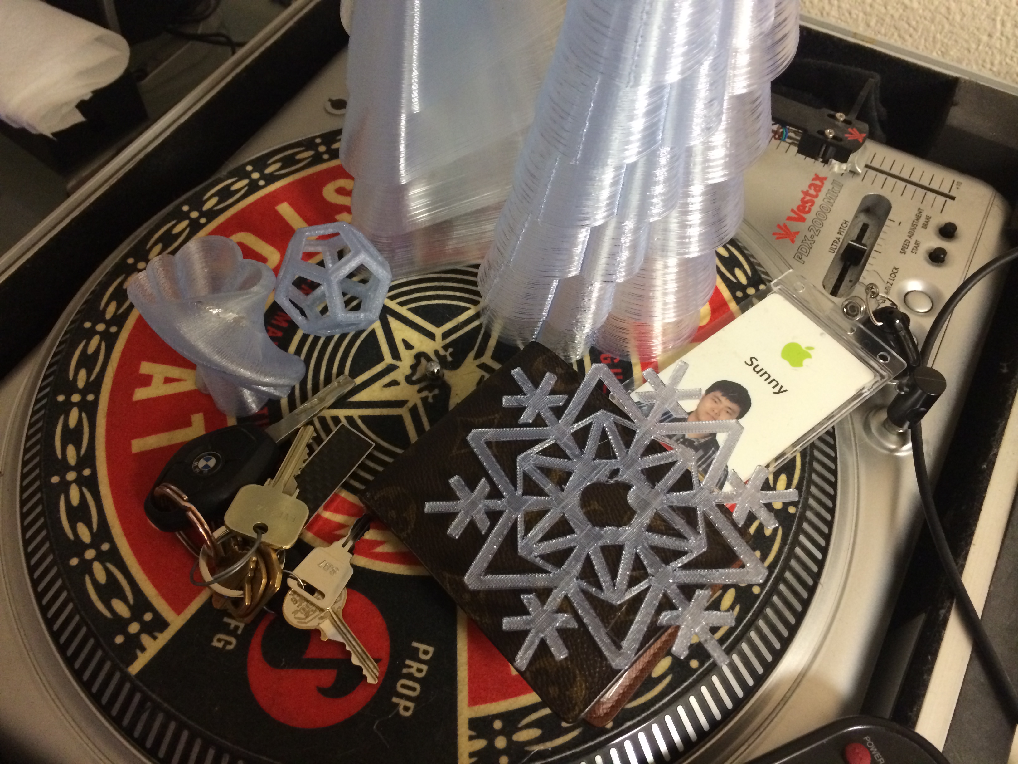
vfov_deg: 46.8
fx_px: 882
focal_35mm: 30
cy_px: 382
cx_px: 509
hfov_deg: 60.0
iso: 320
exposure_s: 1/20
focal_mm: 4.12
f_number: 2.2
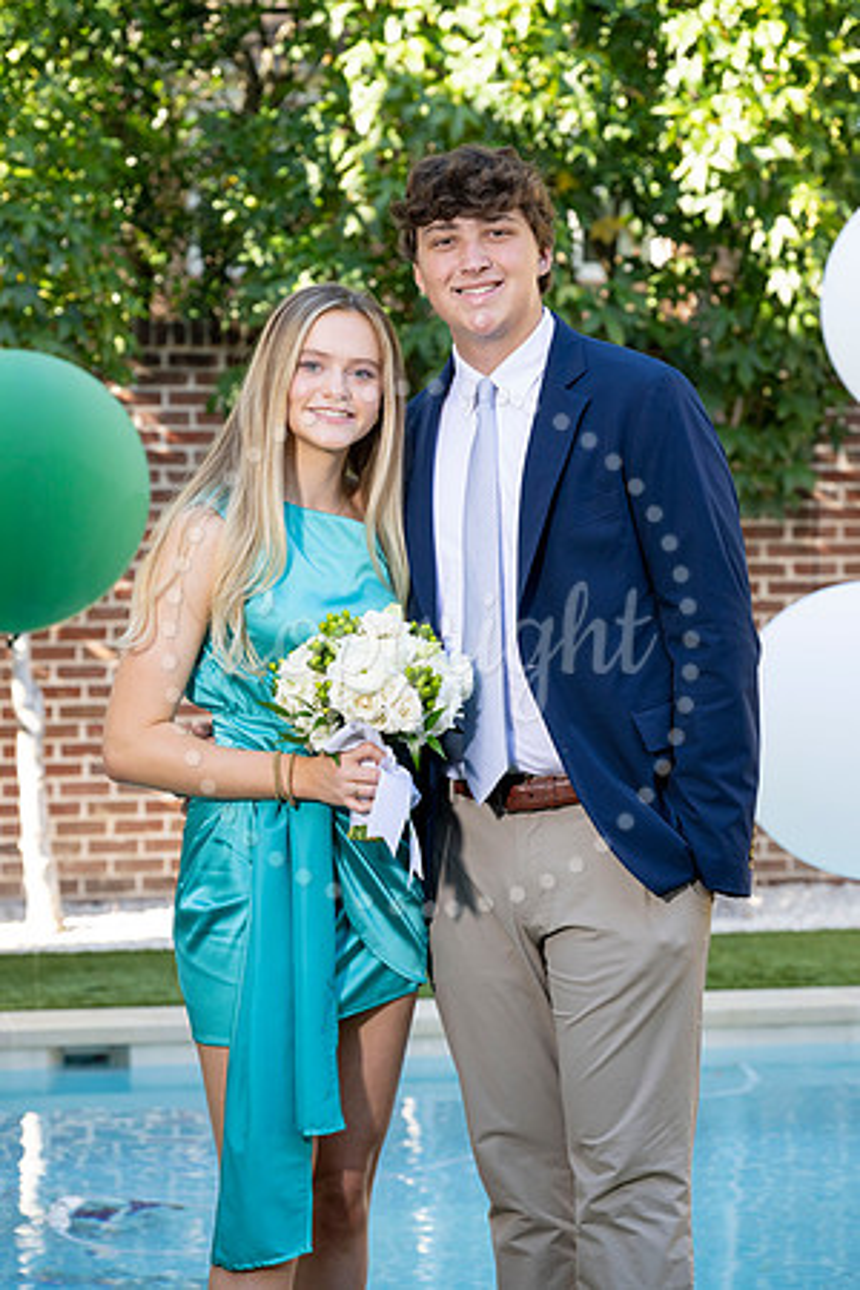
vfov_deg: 21.0
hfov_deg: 14.1
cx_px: 430
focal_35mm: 97
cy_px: 645
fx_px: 3476
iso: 400
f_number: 5.6
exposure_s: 1/200
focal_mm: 97
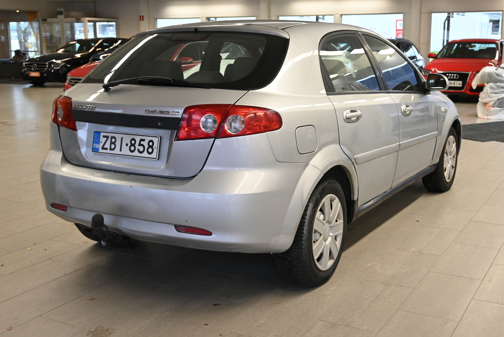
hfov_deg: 45.4
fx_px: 602
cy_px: 161
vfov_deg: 31.2
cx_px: 263
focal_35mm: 43
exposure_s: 1/40
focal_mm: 26
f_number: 4.5
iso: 400
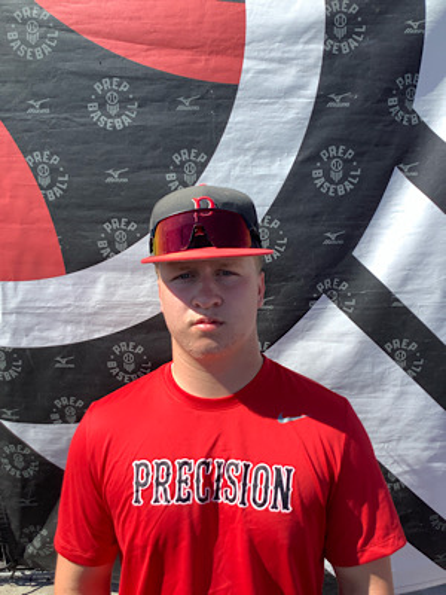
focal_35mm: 31
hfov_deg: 45.4
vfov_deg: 58.4
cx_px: 223
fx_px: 533
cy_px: 298
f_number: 2.4
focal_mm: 3.3
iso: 25
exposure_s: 1/936
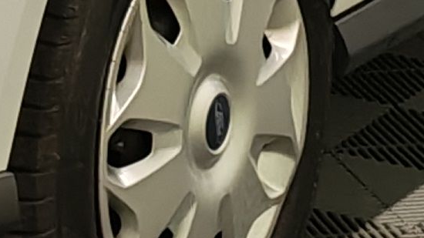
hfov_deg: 7.2
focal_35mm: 292
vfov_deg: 4.0
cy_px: -456
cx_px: -279
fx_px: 3282
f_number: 1.9
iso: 500
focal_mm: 6.12
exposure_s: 1/100
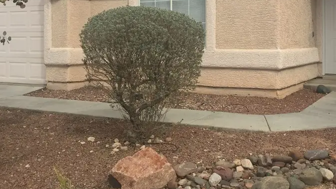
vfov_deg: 24.4
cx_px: 200
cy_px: 33
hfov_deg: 42.7
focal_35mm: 48
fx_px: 428
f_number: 2.2
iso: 32
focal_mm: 4.15
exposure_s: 1/2198
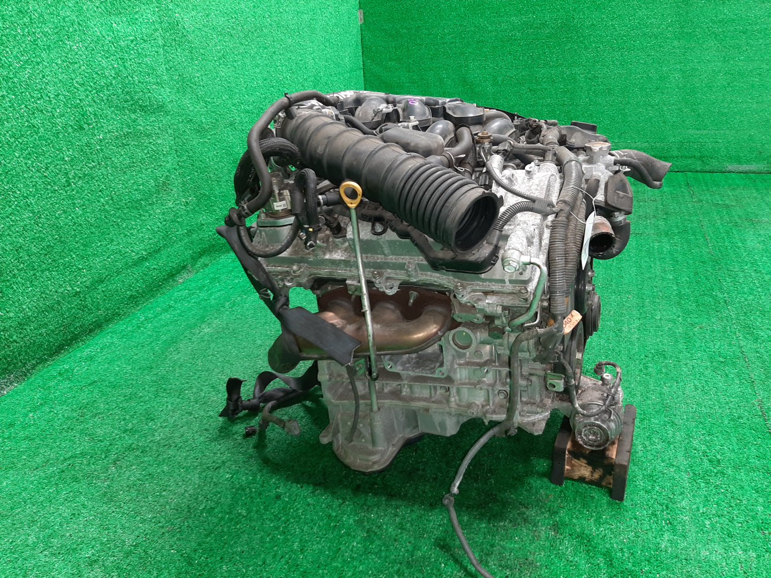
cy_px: 289
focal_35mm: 26
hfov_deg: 67.3
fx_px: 579
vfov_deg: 53.1
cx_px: 386
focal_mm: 3.93
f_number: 1.7
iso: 246
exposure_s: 1/33
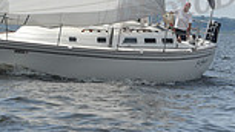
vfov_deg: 3.0
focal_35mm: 398
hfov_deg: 5.4
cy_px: -218
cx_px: 36
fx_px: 2480
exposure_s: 1/1250
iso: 320
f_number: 10
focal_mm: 100
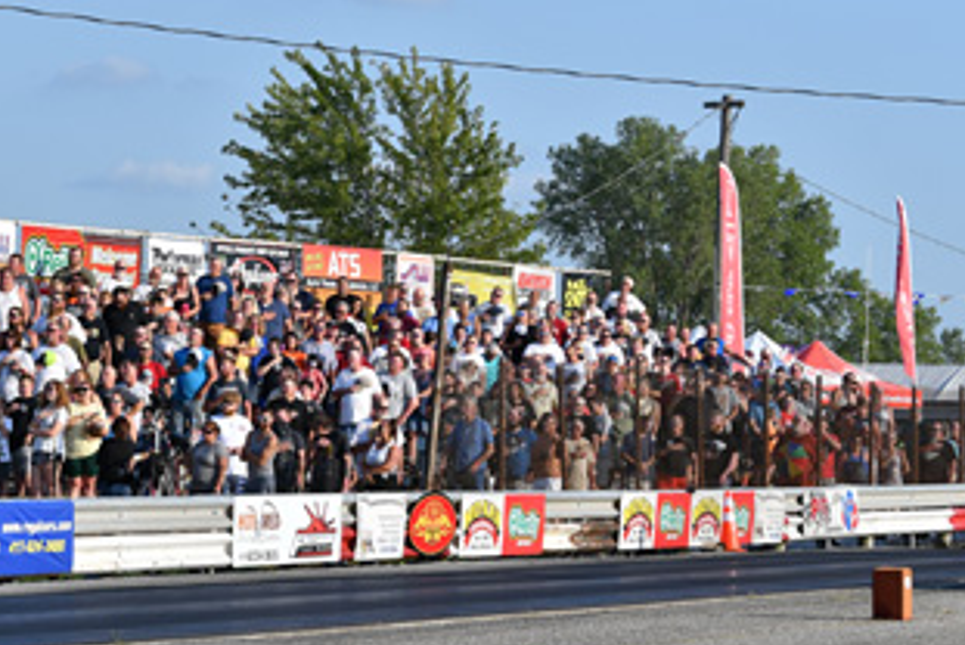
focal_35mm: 169
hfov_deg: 12.1
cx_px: 230
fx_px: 4534
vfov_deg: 8.1
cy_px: 313
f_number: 5.6
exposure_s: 1/1000
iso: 160
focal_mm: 70
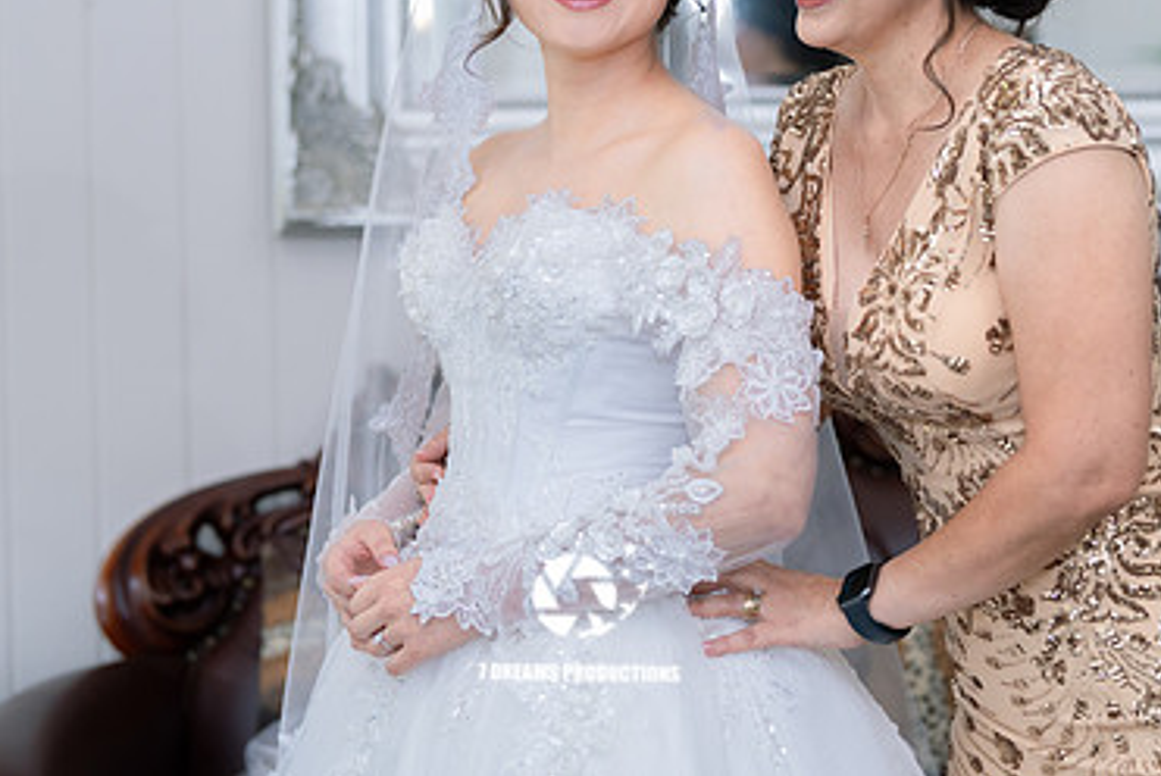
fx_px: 2711
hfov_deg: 24.2
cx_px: 617
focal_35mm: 84
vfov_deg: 16.2
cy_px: 172
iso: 640
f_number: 2
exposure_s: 1/200
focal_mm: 50
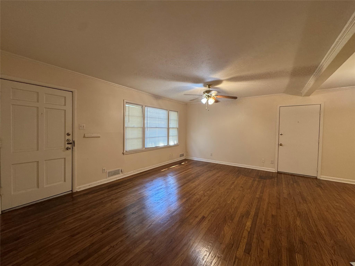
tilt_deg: -2.6
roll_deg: -1.3
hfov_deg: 102.1
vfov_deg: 85.7
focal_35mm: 14
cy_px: 133
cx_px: 178
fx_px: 144
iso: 320
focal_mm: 2.22
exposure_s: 1/60
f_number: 2.2
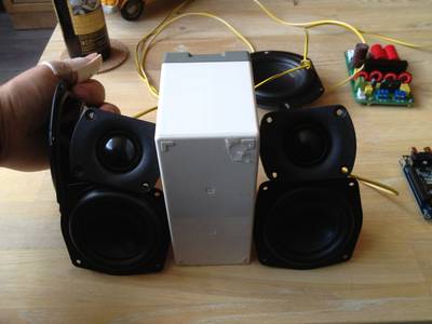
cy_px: 162
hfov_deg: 52.6
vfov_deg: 40.7
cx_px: 216
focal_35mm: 35
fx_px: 437
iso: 50
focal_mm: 4.28
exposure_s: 1/40
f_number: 2.4
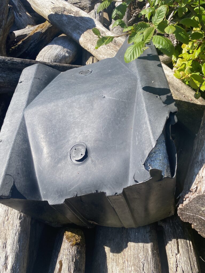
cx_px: 102
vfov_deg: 67.3
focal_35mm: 26
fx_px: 205
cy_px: 136
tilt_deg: -52.0
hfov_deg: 53.1
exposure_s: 1/1103
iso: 32
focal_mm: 4.25
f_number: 1.8
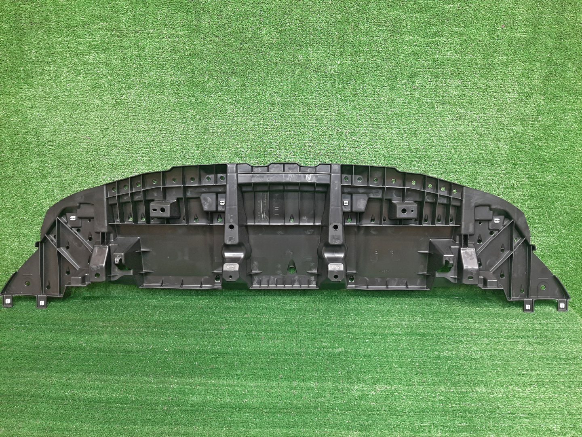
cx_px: 291
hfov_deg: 67.3
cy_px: 218
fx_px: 437
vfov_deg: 53.1
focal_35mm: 26
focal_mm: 3.93
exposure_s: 1/50
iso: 101
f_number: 1.7
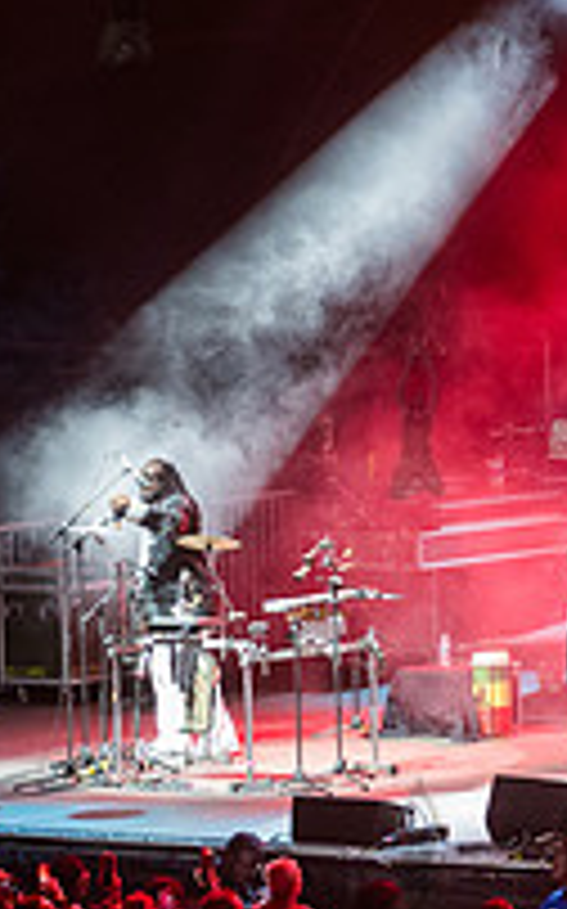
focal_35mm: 264
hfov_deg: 4.9
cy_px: 637
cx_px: 994
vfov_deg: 7.9
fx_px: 6536
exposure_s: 1/250
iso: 3200
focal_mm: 86
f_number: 4
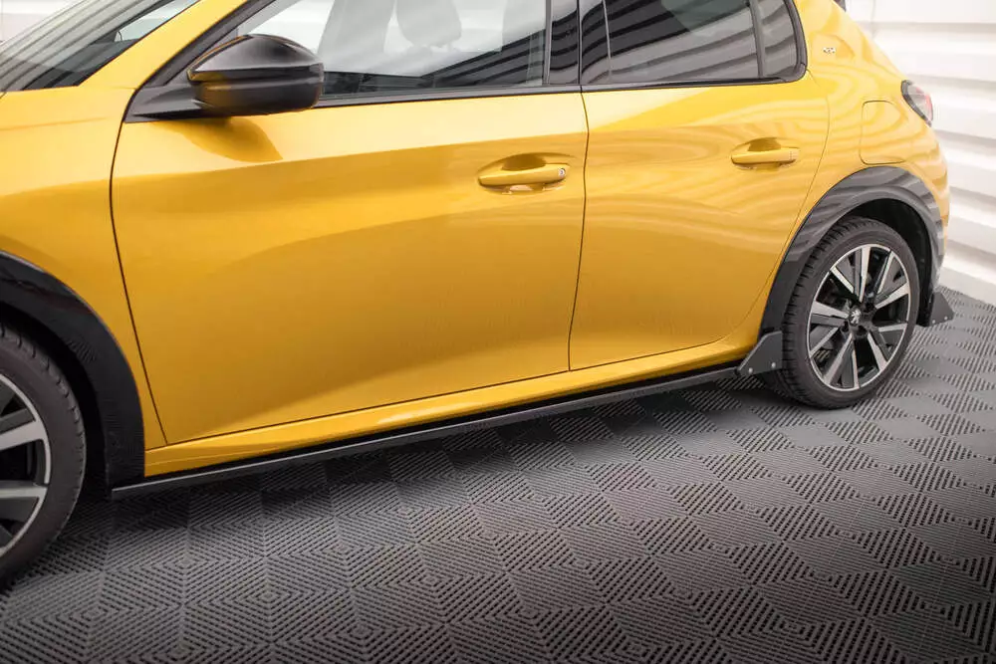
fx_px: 1035
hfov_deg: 51.4
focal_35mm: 37
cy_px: 326
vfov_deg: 35.6
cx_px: 530
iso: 1000
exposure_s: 1/125
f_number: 2.5
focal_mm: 35
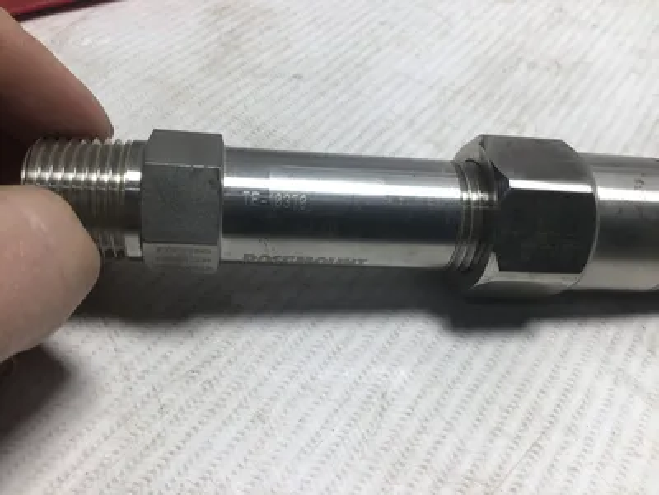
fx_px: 590
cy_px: 248
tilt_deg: -49.8
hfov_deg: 58.4
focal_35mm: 31
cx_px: 330
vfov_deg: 45.4
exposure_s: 1/120
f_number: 2.4
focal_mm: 3.3
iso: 32
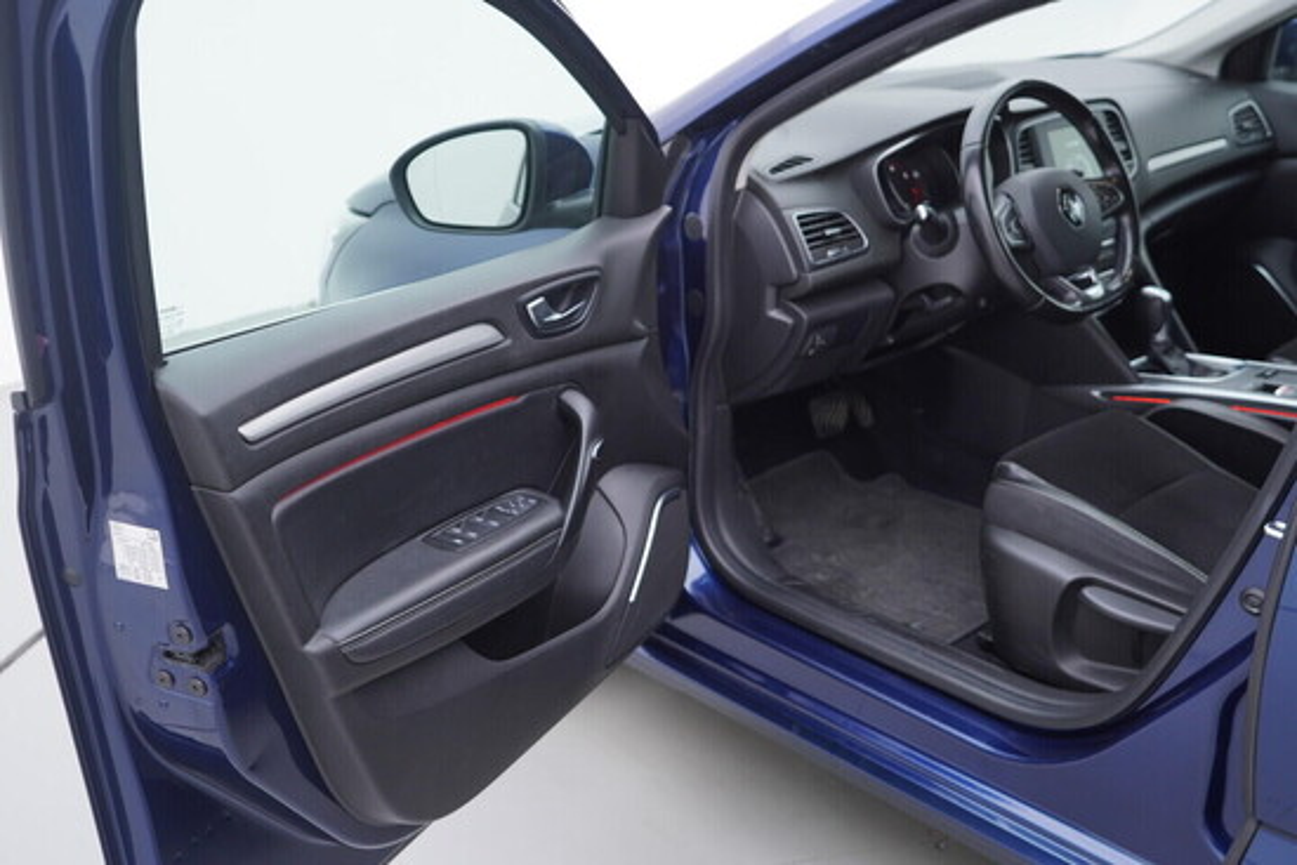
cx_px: 648
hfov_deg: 53.1
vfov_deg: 36.9
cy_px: 432
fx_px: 1297
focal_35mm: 36
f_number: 3.2
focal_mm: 24
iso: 125
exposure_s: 1/50
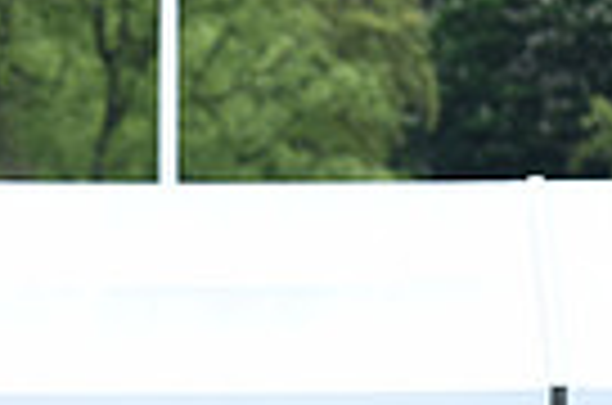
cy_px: 738
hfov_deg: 3.3
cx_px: -590
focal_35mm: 619
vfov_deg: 2.2
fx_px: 10498
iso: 400
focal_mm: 145
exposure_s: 1/1250
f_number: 5
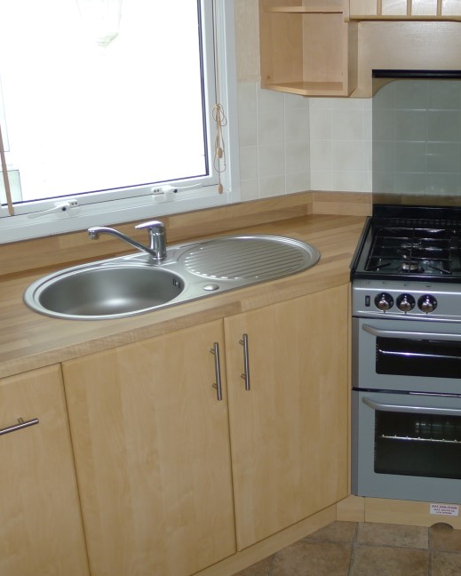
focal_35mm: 40
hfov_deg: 36.6
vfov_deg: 45.6
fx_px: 682
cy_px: 242
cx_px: 340
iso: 100
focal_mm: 5.1
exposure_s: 1/60
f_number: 2
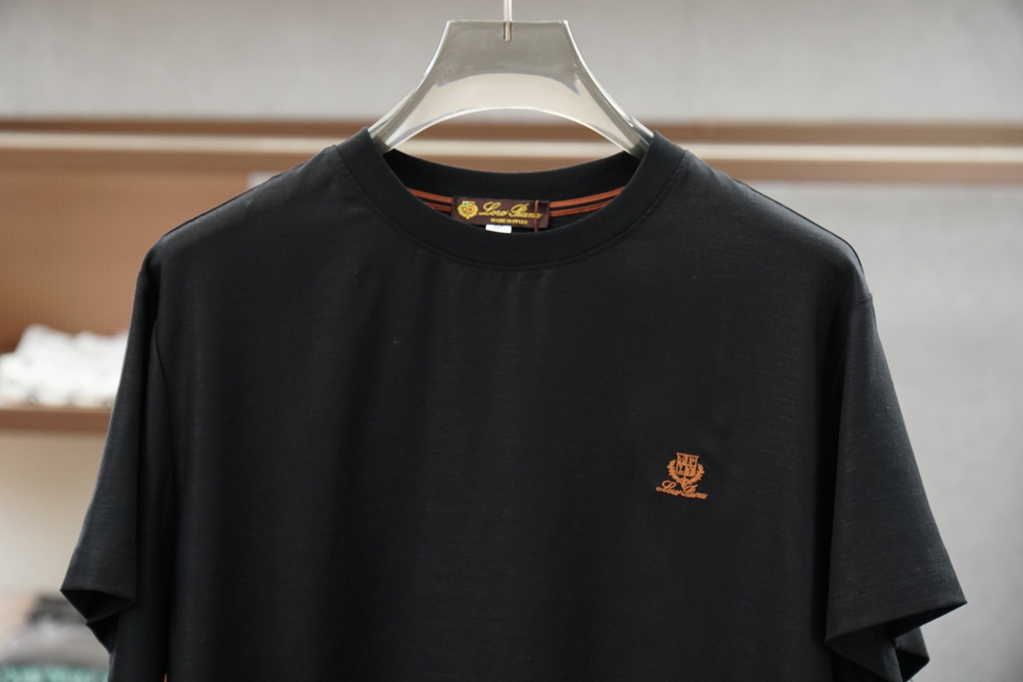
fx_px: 2557
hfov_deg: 22.6
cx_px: 512
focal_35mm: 90
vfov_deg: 15.2
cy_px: 341
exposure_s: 1/125
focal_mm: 60
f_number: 4
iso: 1000
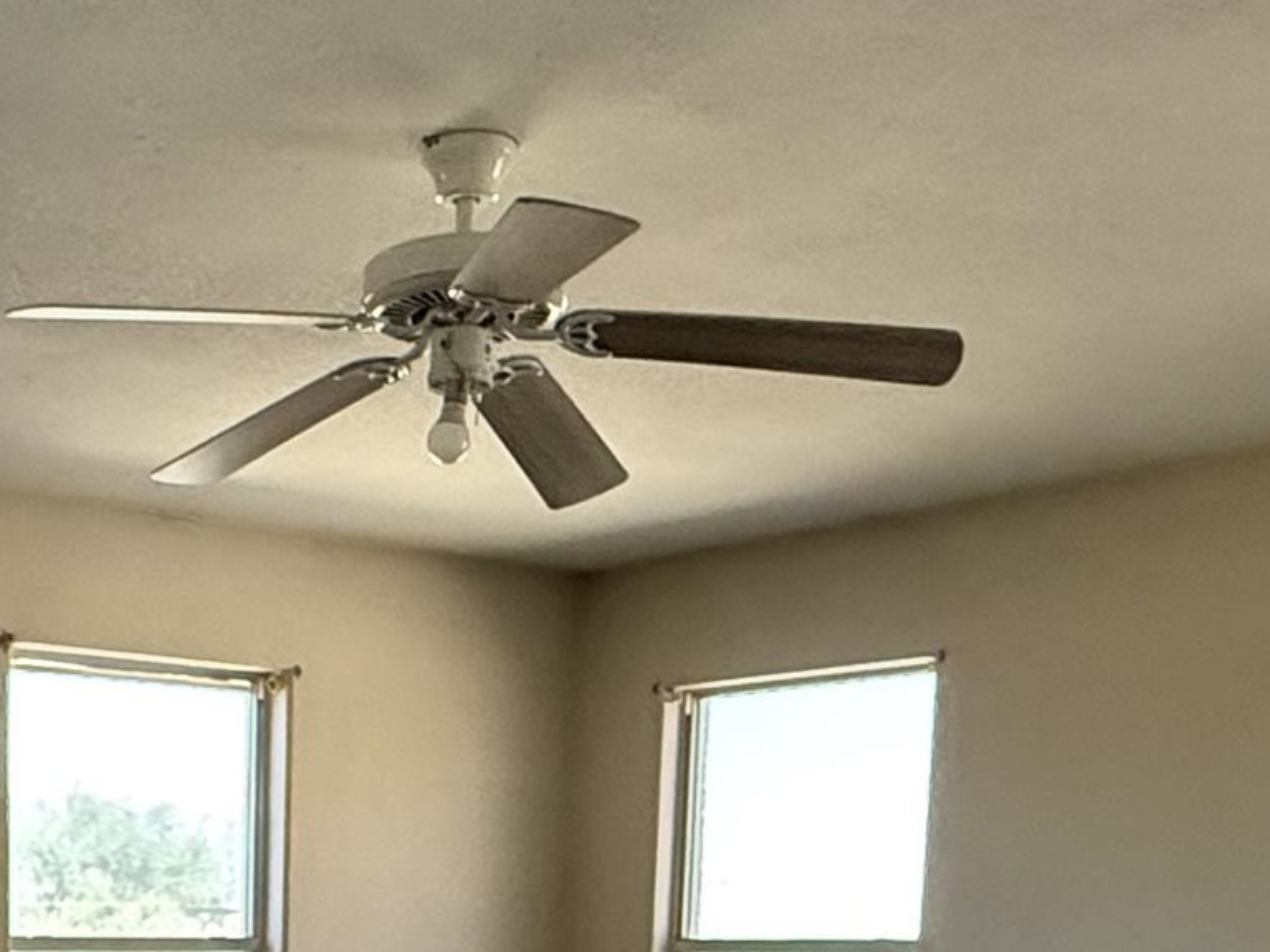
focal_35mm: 56
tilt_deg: -9.4
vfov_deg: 22.9
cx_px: 182
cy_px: 1273
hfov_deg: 33.0
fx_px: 2055
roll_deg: -0.6
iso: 800
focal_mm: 2.22
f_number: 2.2
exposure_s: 1/60
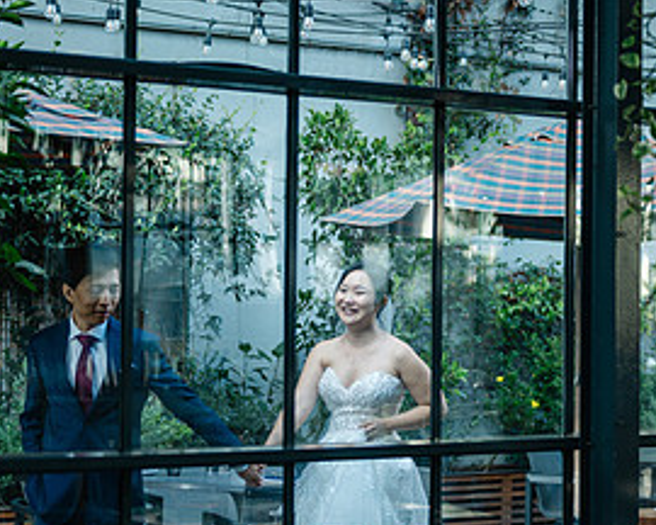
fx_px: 1961
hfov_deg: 19.0
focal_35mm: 101
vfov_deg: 15.2
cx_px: 340
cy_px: 293
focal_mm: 50
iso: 80
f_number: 1.8
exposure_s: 1/250
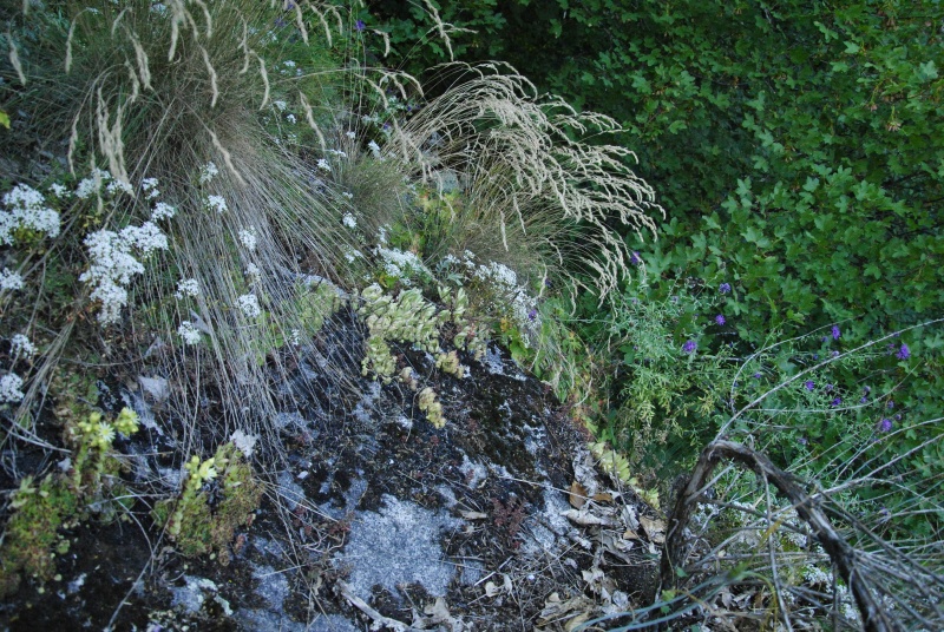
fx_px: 709
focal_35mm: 27
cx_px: 472
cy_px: 316
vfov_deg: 48.1
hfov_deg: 67.3
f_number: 5.6
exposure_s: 1/125
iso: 1600
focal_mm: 18
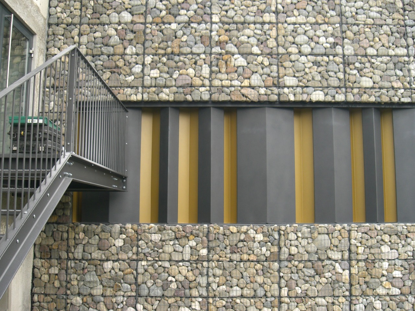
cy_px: 156
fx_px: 456
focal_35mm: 38
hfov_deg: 49.0
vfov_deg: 37.7
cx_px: 208
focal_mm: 6.3
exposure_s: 1/125
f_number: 3.1
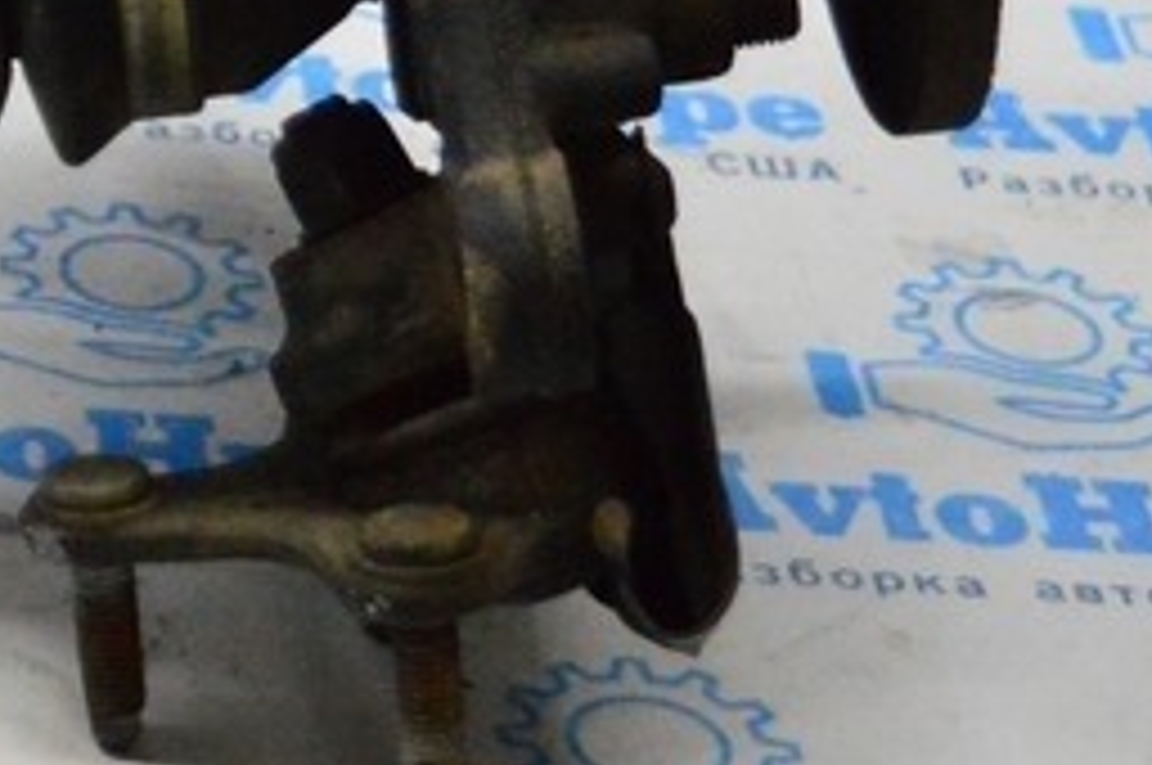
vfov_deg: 7.8
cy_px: -290
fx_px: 5561
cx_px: -846
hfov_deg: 11.1
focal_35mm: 174
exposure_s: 1/800
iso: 6400
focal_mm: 29
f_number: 4.2
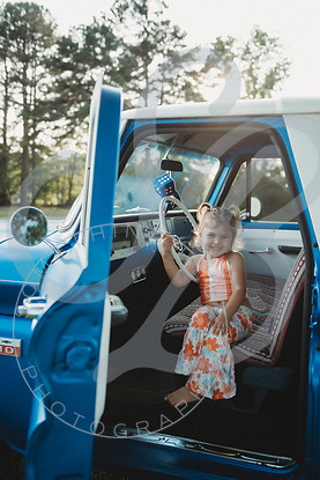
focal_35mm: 39
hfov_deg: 34.2
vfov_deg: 49.5
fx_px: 520
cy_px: 243
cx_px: 172
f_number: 2.8
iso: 100
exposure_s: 1/200
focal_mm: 36
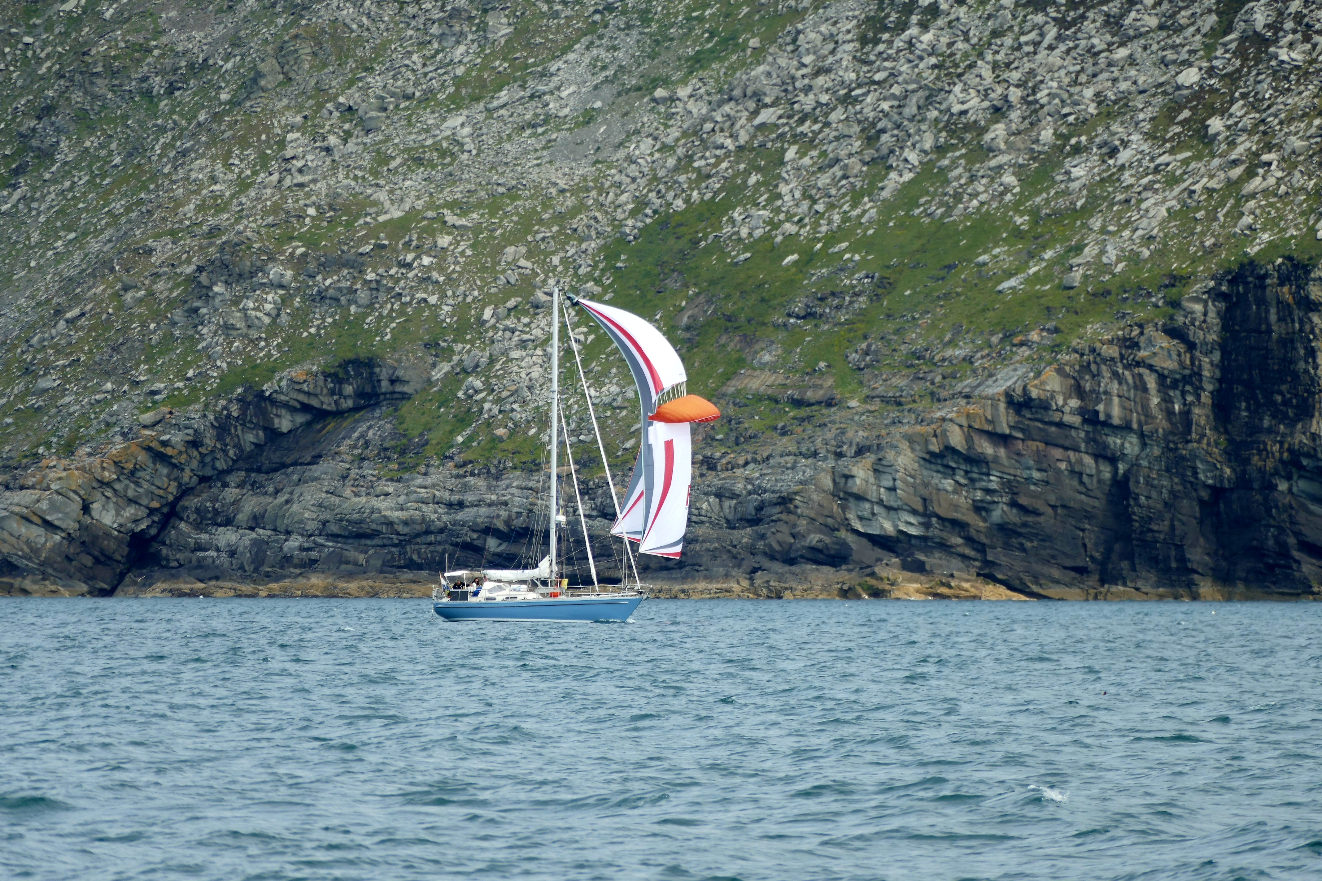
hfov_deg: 5.0
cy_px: 440
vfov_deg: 3.4
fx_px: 15018
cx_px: 661
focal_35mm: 409
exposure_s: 1/833
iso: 125
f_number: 4
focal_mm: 146
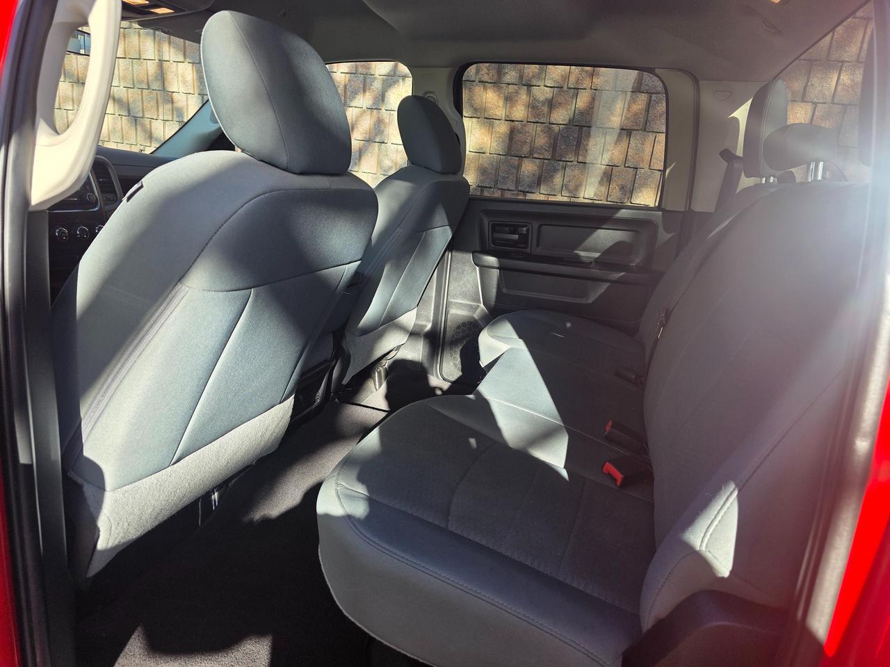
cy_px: 334
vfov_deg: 58.9
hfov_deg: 73.9
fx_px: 591
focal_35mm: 23
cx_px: 445
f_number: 1.7
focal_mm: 6.3
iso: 40
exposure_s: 1/180
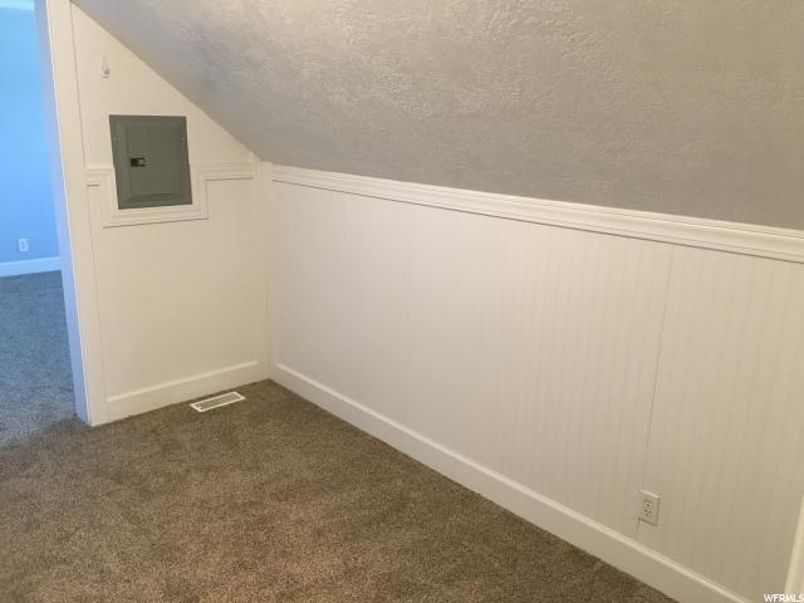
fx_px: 674
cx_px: 402
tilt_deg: -14.5
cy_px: 302
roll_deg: -0.8
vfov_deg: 48.2
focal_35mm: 29
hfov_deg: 61.7
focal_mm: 4.15
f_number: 2.2
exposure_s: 1/30
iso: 125
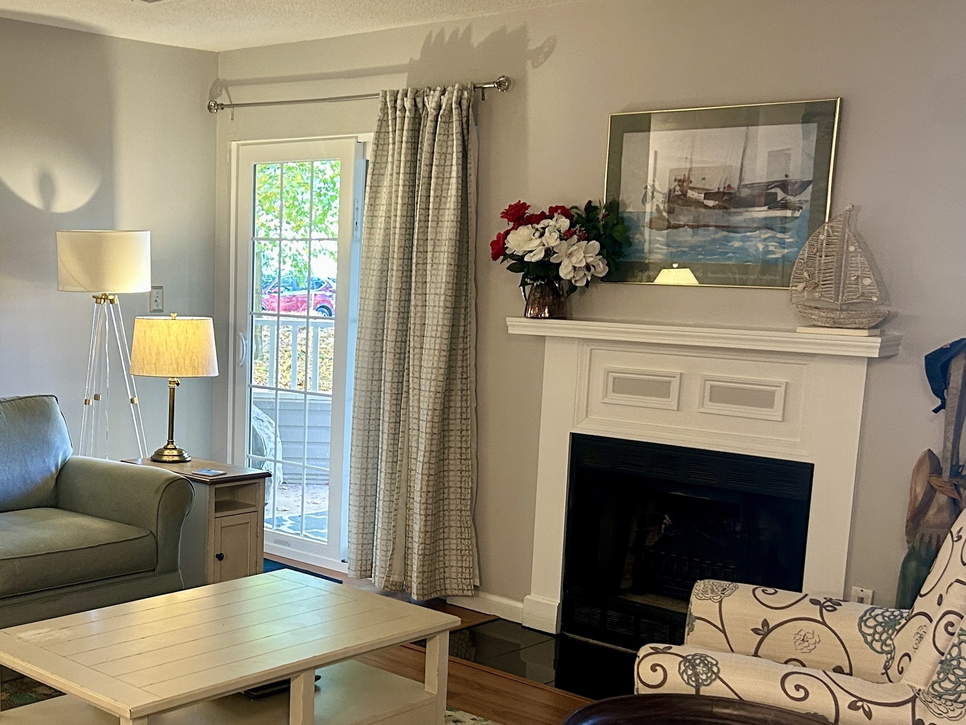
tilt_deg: -11.2
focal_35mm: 47
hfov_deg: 39.5
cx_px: 265
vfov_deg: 30.7
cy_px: 476
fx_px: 1312
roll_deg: -0.8
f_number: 1.5
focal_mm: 5.7
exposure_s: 1/60
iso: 250
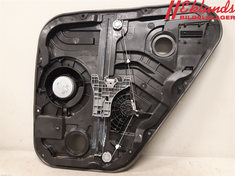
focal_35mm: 26
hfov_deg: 67.3
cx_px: 118
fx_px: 177
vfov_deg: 53.1
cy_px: 88
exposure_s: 1/33
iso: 250
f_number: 1.7
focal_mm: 3.93
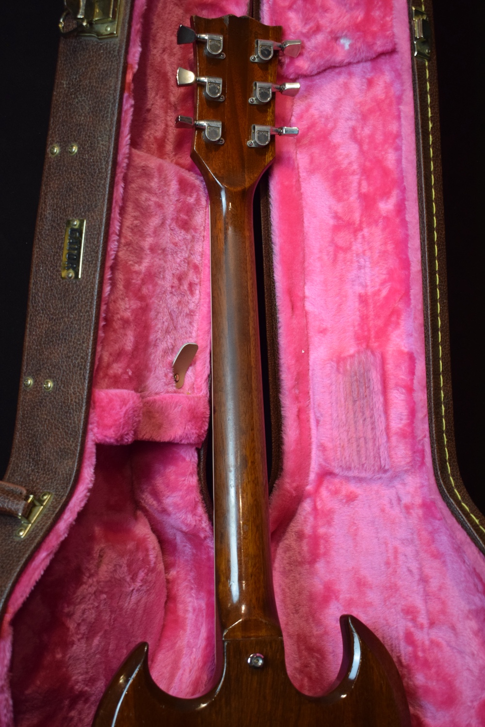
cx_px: 242
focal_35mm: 48
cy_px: 364
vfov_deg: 41.1
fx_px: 970
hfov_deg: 28.1
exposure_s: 1/60
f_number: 4.5
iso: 1600
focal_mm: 32
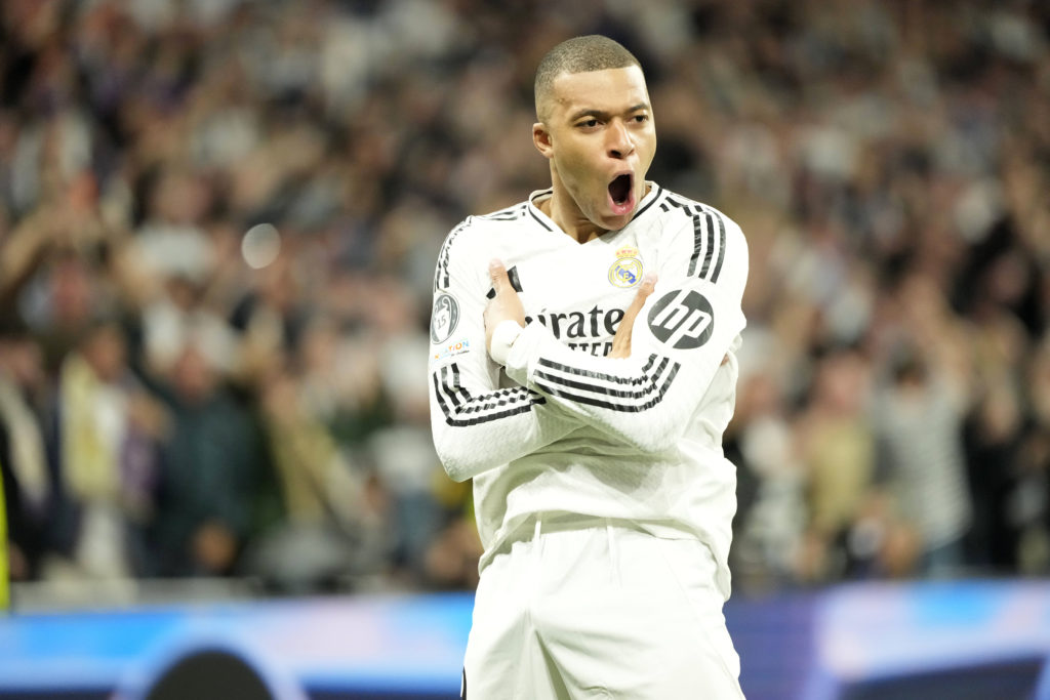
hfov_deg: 6.9
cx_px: 525
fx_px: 8751
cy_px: 350
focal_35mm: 300
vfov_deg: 4.6
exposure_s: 1/2000
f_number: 2.8
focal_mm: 300
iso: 5000
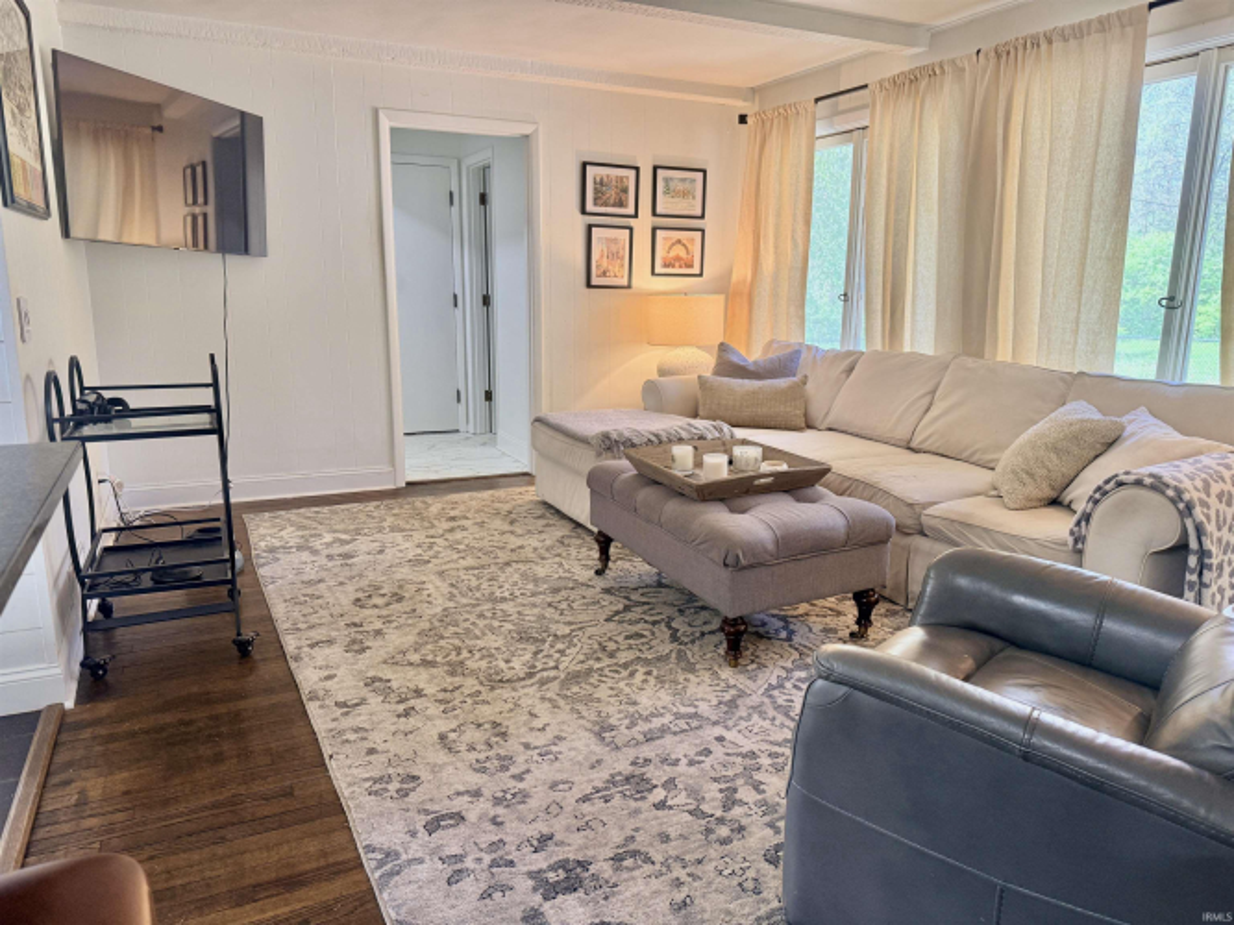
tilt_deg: -11.4
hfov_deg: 71.6
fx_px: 855
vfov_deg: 56.8
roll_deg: -0.7
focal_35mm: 24
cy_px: 462
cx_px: 617
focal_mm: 6.76
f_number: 1.78
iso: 125
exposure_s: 1/60
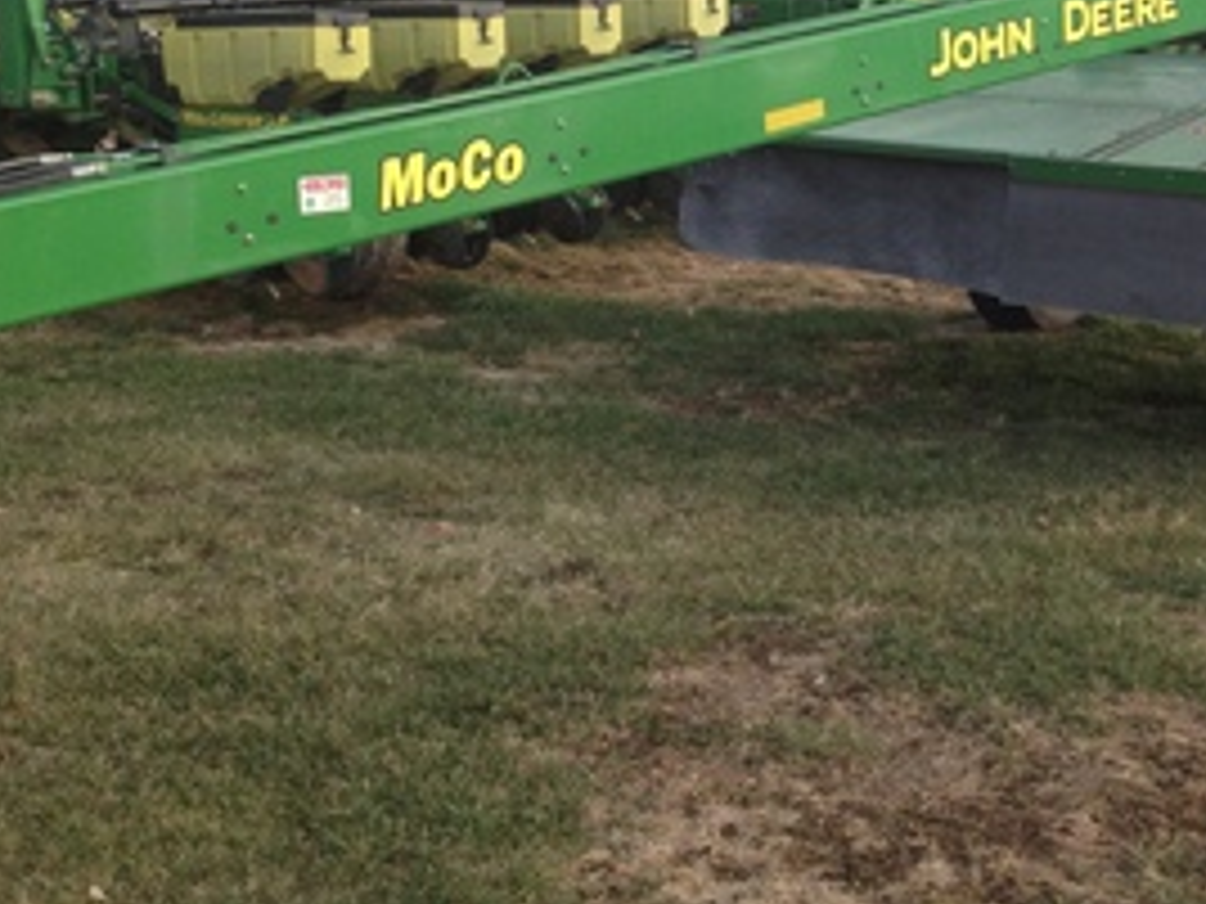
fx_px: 2474
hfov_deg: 27.3
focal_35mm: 71
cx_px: 765
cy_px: 414
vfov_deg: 20.7
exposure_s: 1/358
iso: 50
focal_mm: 4.28
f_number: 2.4
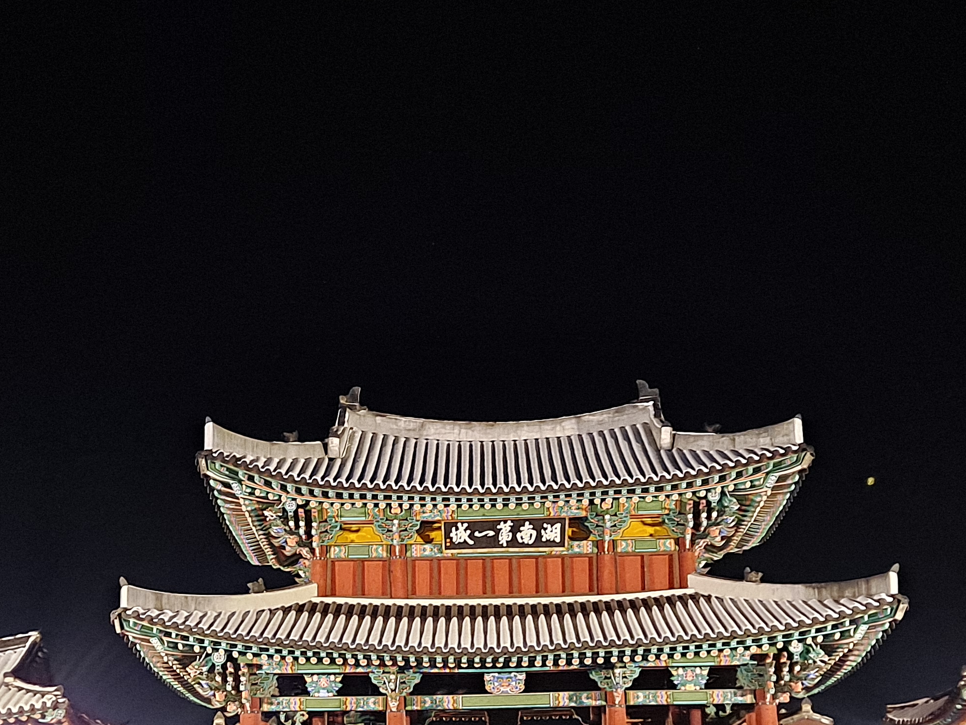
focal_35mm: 51
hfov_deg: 37.5
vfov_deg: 27.6
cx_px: 445
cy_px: 646
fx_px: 1423
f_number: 2
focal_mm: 4.6
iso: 320
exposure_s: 1/30
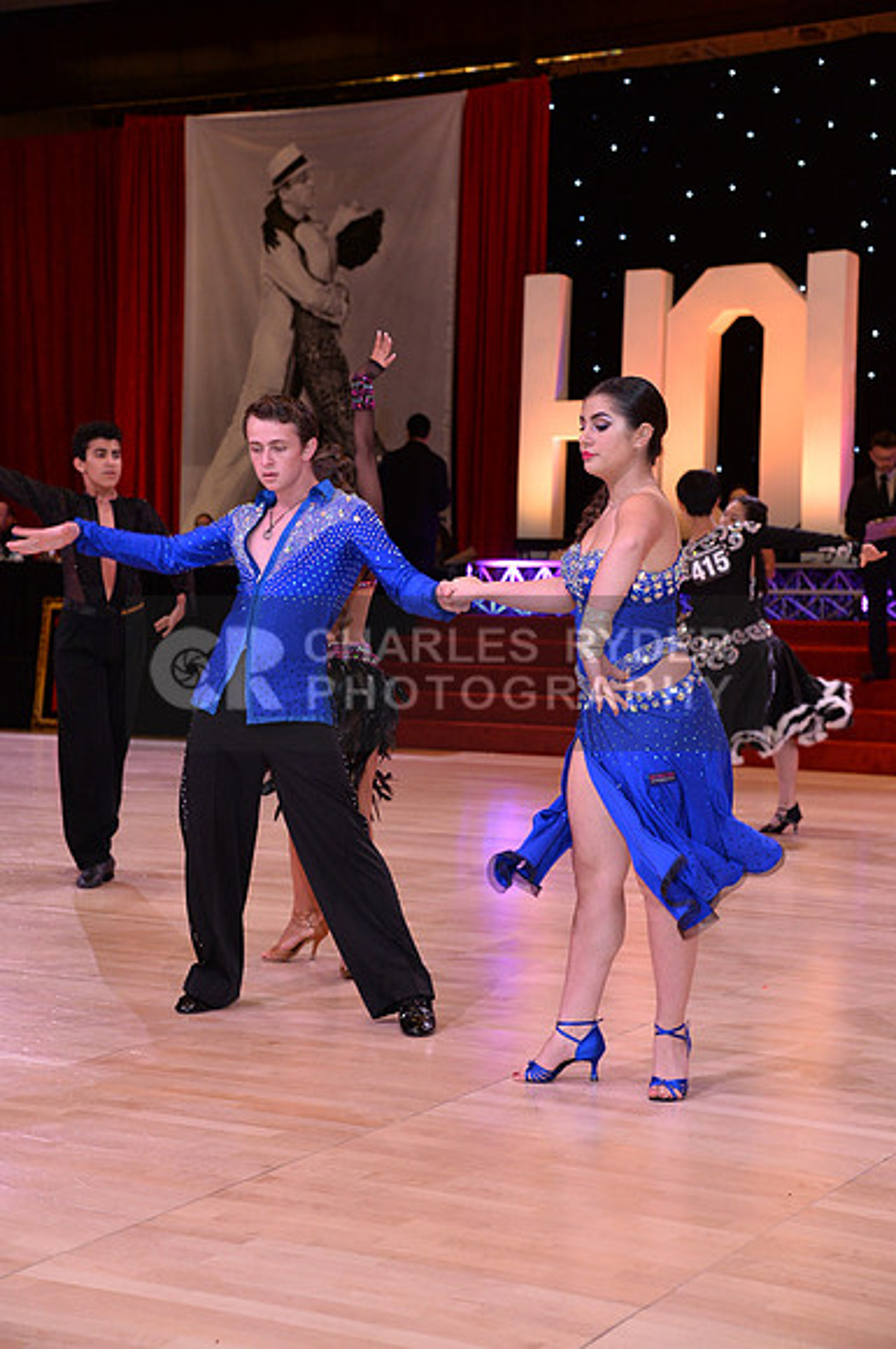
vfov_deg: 32.4
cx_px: 448
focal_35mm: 62
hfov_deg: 21.8
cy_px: 674
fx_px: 2321
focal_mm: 62
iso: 2000
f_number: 5
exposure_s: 1/250
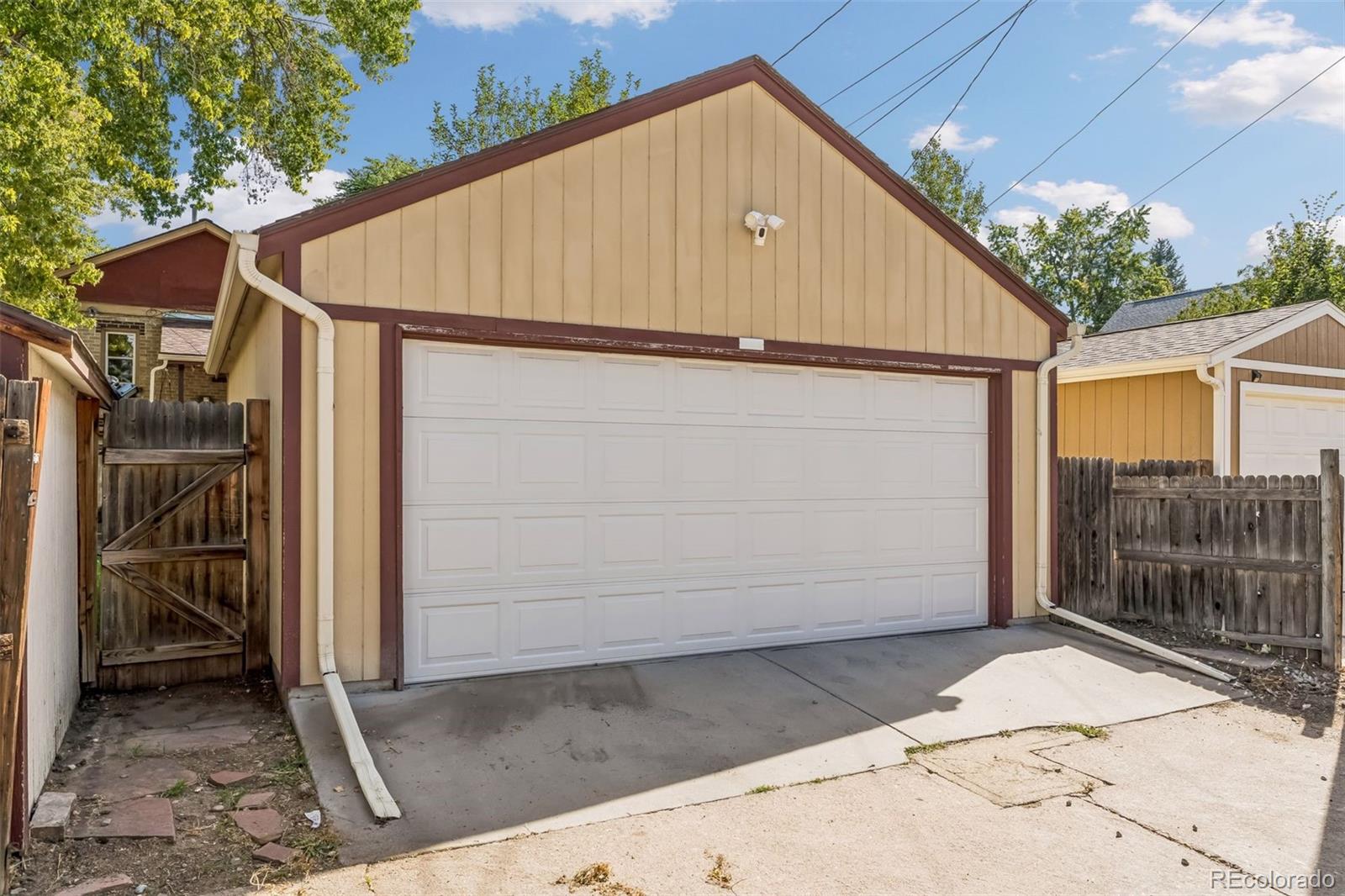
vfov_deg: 51.3
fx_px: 934
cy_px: 448
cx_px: 672
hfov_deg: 71.5
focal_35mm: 25
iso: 400
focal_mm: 25
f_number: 9
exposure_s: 1/500
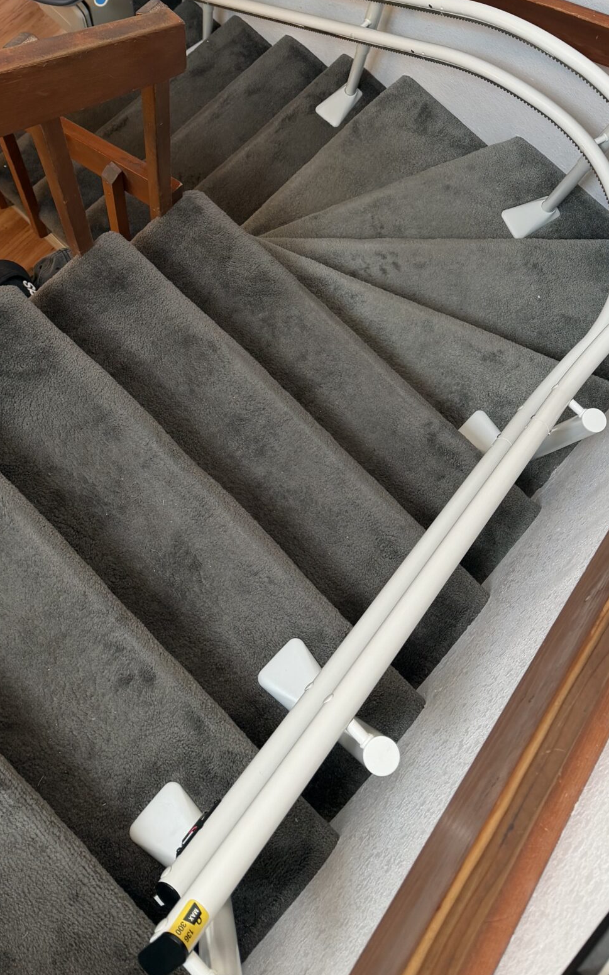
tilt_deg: -71.6
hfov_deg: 30.5
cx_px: 274
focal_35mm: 42
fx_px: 1116
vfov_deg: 45.4
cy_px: 234
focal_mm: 6.76
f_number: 1.78
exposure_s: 1/60
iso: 100
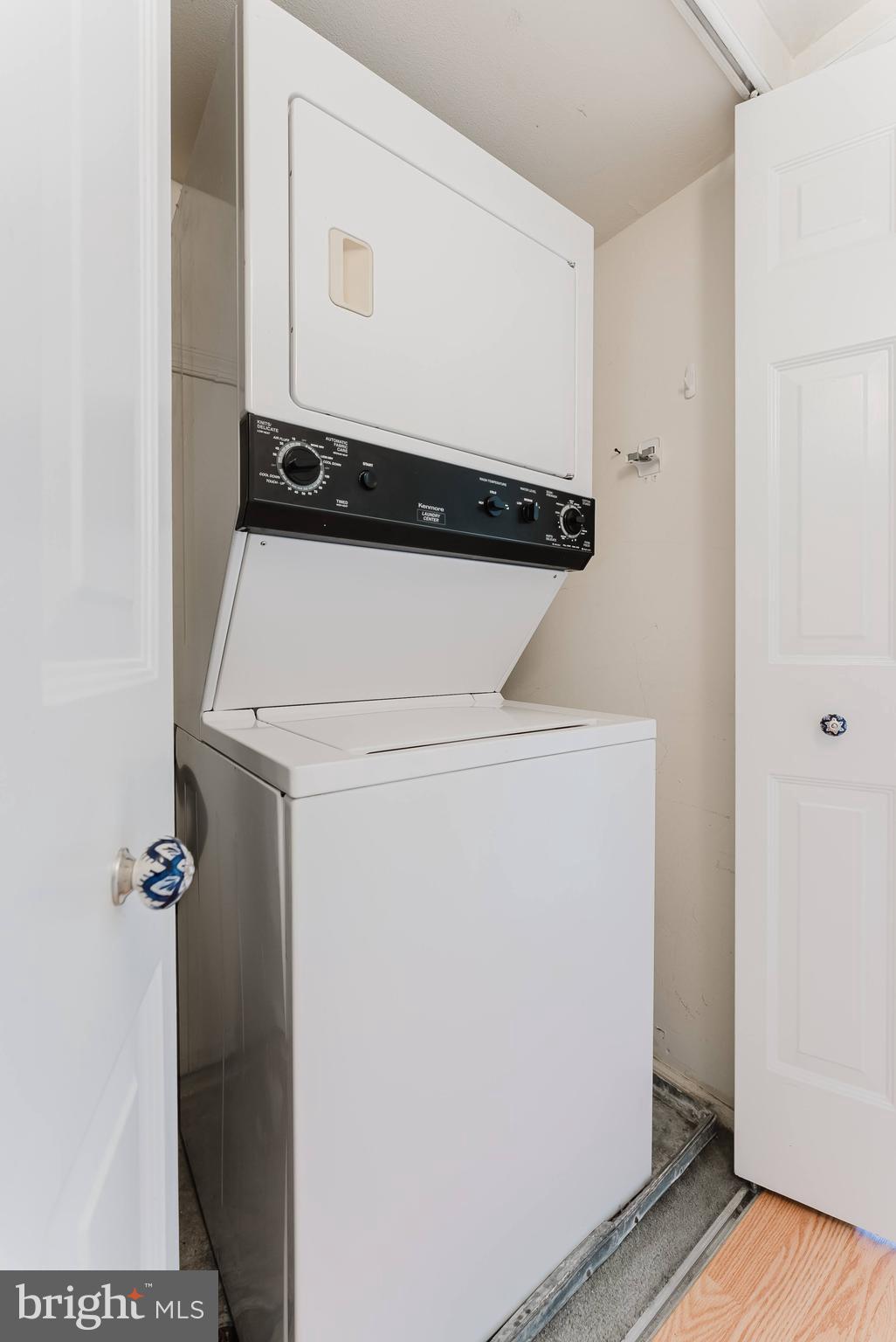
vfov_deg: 104.2
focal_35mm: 14
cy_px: 671
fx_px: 522
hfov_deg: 81.3
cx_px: 448
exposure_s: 1/5
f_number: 9
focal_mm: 14
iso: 200
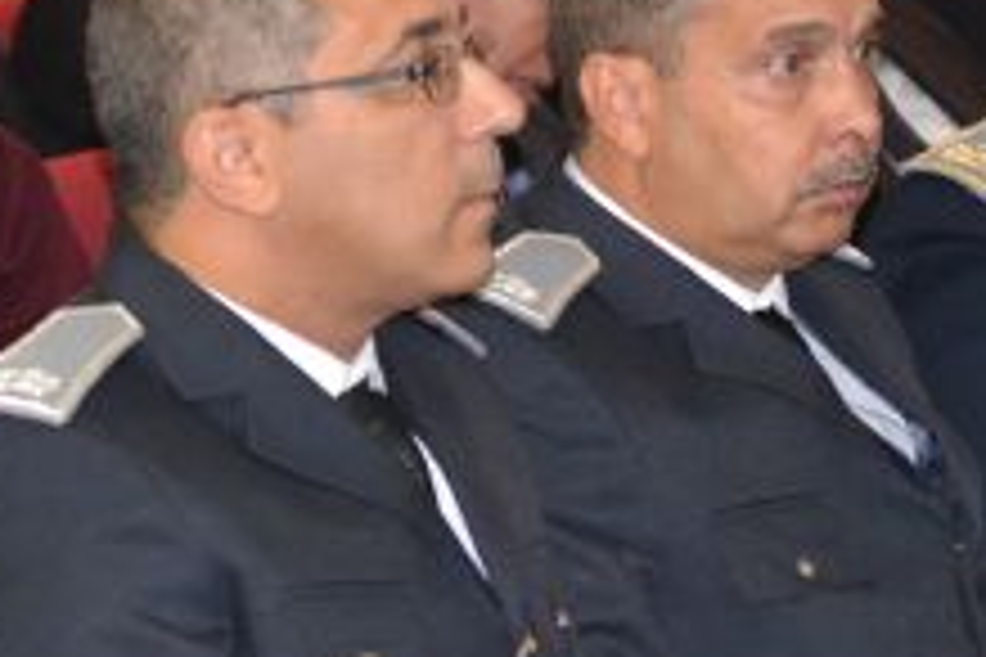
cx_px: 437
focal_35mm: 350
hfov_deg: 5.9
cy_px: 243
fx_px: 9585
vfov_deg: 3.9
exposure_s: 1/60
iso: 3200
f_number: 4.2
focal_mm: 80
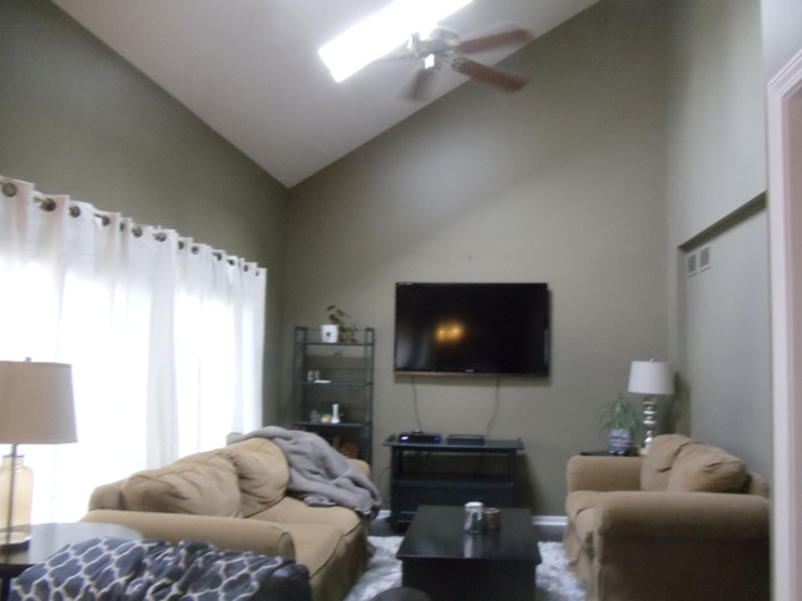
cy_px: 300
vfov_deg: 32.9
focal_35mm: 44
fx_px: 1019
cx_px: 401
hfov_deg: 42.9
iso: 800
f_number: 3.5
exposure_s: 1/40
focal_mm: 6
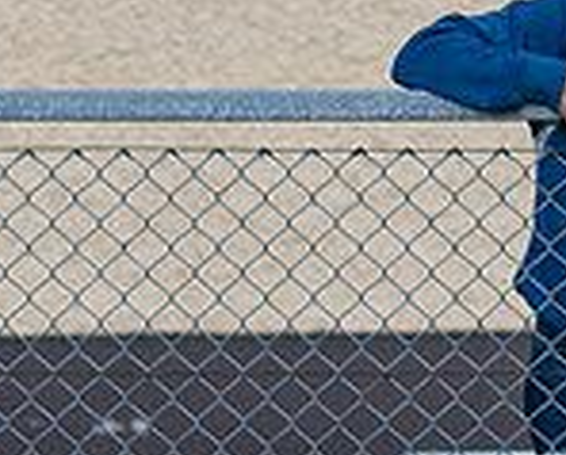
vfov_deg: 0.5
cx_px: 352
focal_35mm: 2969
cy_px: 629
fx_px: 49833
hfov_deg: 0.7
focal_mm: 300
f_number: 2.8
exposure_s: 1/1600
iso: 140
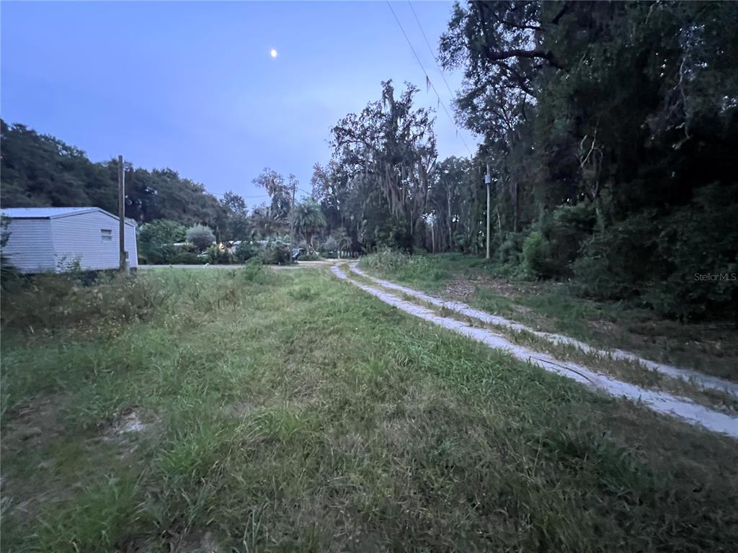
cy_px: 276
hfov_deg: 106.2
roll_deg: +0.0
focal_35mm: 13
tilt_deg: -5.8
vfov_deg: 89.9
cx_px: 369
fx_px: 277
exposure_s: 1/35
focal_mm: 1.57
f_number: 1.8
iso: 1250
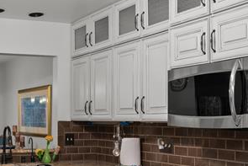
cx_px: -1
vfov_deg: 22.8
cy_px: 126
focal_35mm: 59
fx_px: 407
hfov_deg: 31.3
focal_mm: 17
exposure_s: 1/2.5
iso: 400
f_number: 8
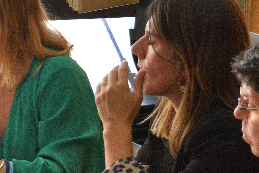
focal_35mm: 220
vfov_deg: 6.2
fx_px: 1583
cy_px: 244
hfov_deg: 8.7
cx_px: -303
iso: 1800
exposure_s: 1/250
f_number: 5
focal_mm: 31
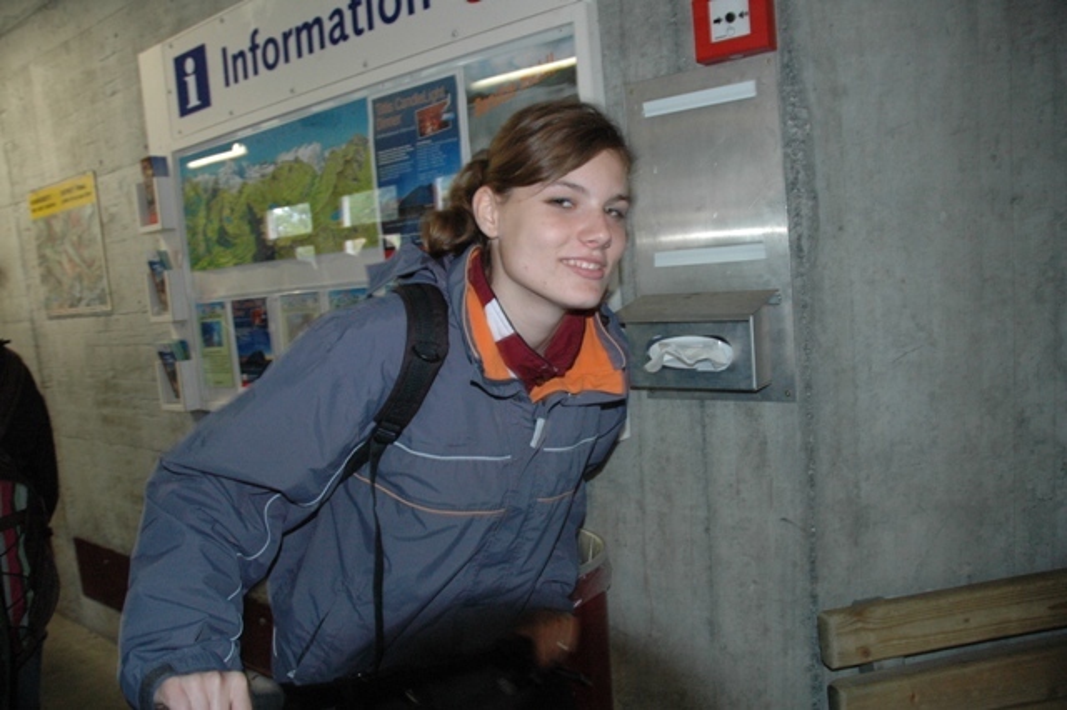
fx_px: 800
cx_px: 534
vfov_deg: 47.9
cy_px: 355
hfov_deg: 67.4
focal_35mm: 27
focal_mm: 18
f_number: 4.5
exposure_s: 1/60
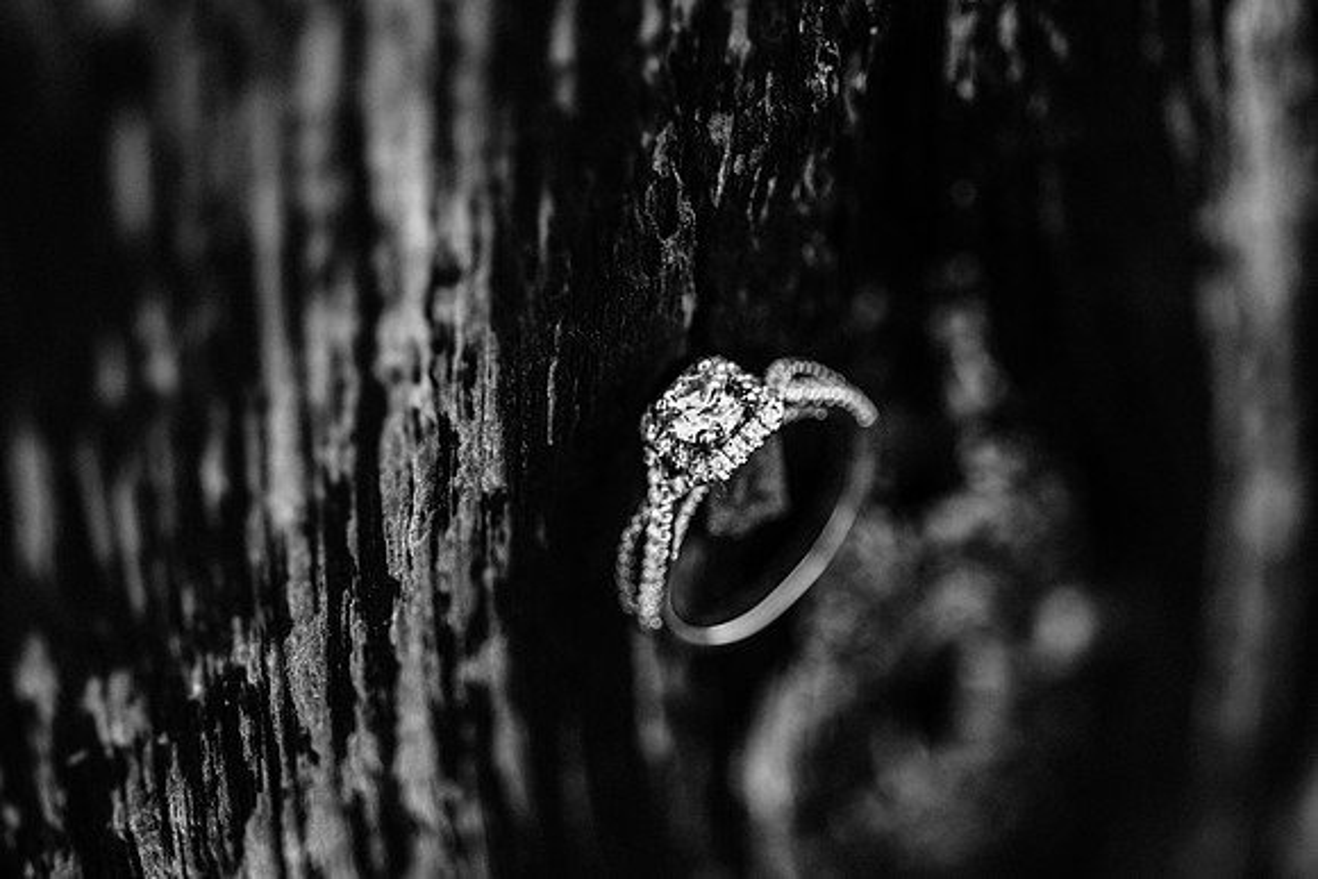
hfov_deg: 26.0
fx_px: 2850
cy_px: 428
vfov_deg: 17.5
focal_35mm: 78
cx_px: 641
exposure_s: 1/640
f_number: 3.5
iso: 200
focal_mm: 60
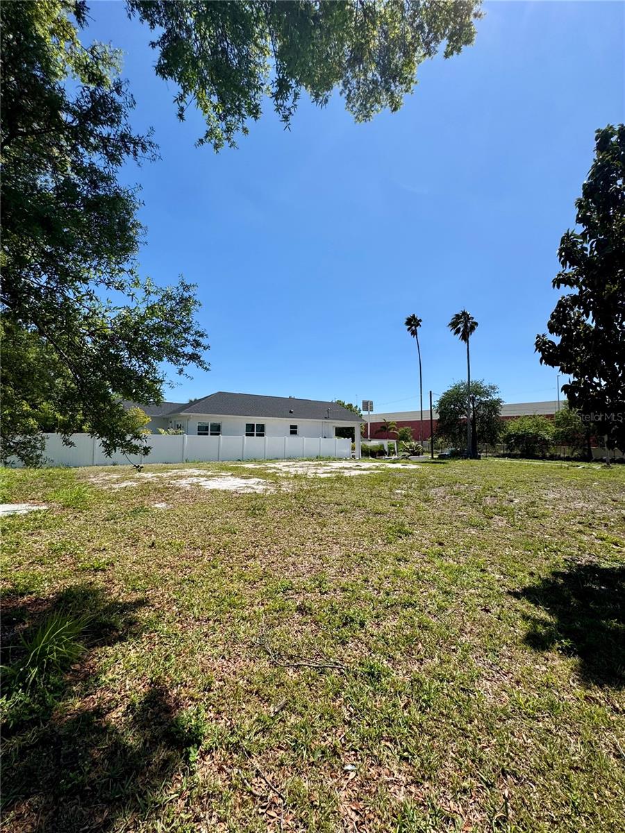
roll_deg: -0.2
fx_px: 337
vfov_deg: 102.1
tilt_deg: +2.9
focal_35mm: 14
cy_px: 416
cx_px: 312
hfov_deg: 85.7
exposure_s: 1/2770
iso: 50
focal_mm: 2.22
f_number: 2.2
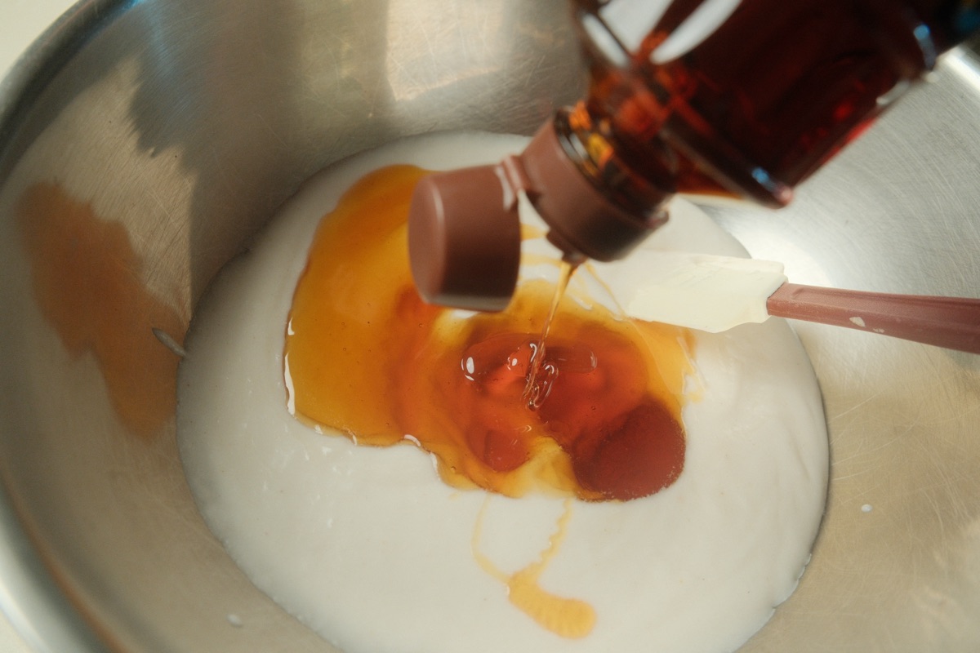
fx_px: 653
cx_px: 490
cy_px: 326
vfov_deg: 53.1
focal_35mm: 24
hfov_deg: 73.7
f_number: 4
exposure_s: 1/125
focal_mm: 16
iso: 1250
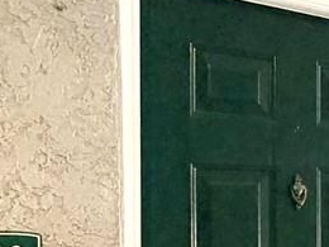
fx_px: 817
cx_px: 568
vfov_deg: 16.9
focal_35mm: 86
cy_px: 218
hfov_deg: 18.5
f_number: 2.2
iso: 200
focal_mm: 2.22
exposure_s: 1/60
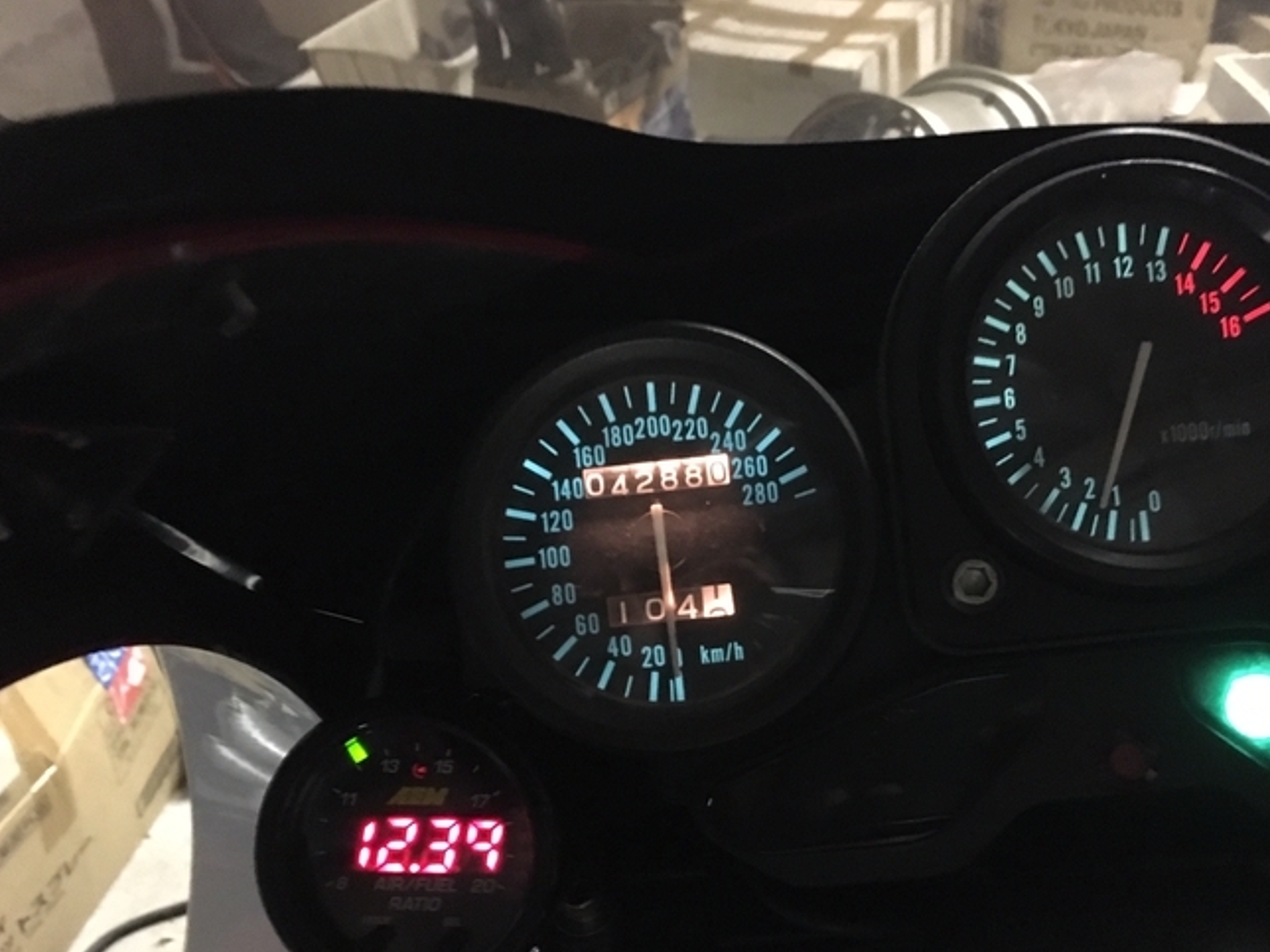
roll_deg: +2.5
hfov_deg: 51.2
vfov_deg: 39.4
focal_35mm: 36
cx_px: 728
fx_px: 1321
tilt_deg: -37.7
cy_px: 583
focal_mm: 4.15
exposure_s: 1/15
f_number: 2.2
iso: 800
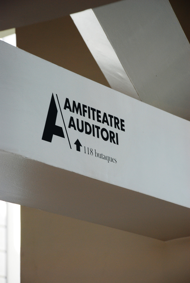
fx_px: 1066
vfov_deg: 15.2
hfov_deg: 10.2
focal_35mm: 135
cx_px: 95
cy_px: 142
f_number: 5.6
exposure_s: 1/40
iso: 320
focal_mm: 90
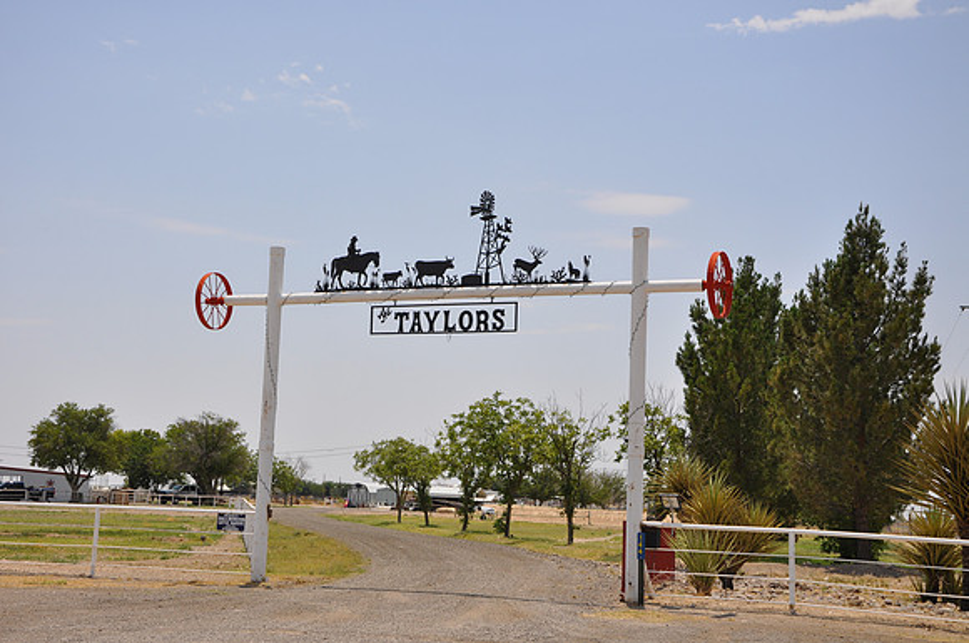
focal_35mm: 57
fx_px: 1532
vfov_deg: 23.7
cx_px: 484
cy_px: 322
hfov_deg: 35.1
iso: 200
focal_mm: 38
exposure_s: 1/250
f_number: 8
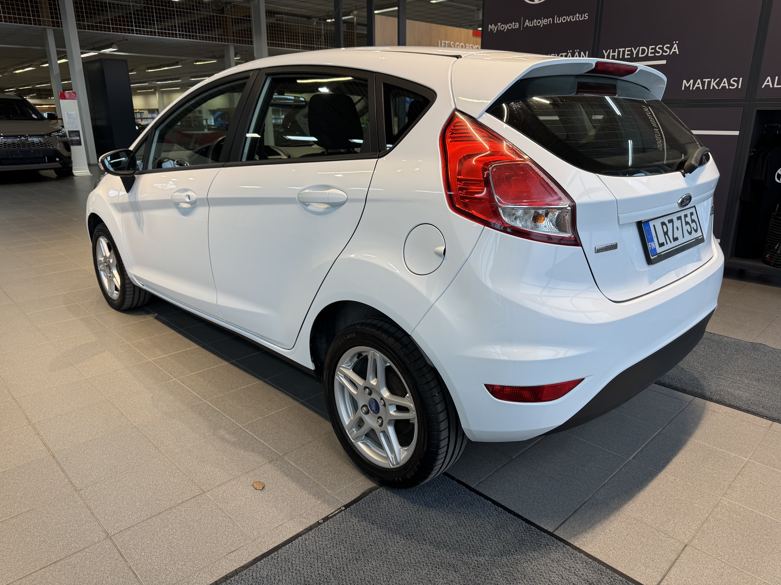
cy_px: 292
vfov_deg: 56.8
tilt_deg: -17.8
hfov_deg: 71.6
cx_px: 390
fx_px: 541
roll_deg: +1.0
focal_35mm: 24
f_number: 1.78
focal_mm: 6.76
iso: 64
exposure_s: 1/168
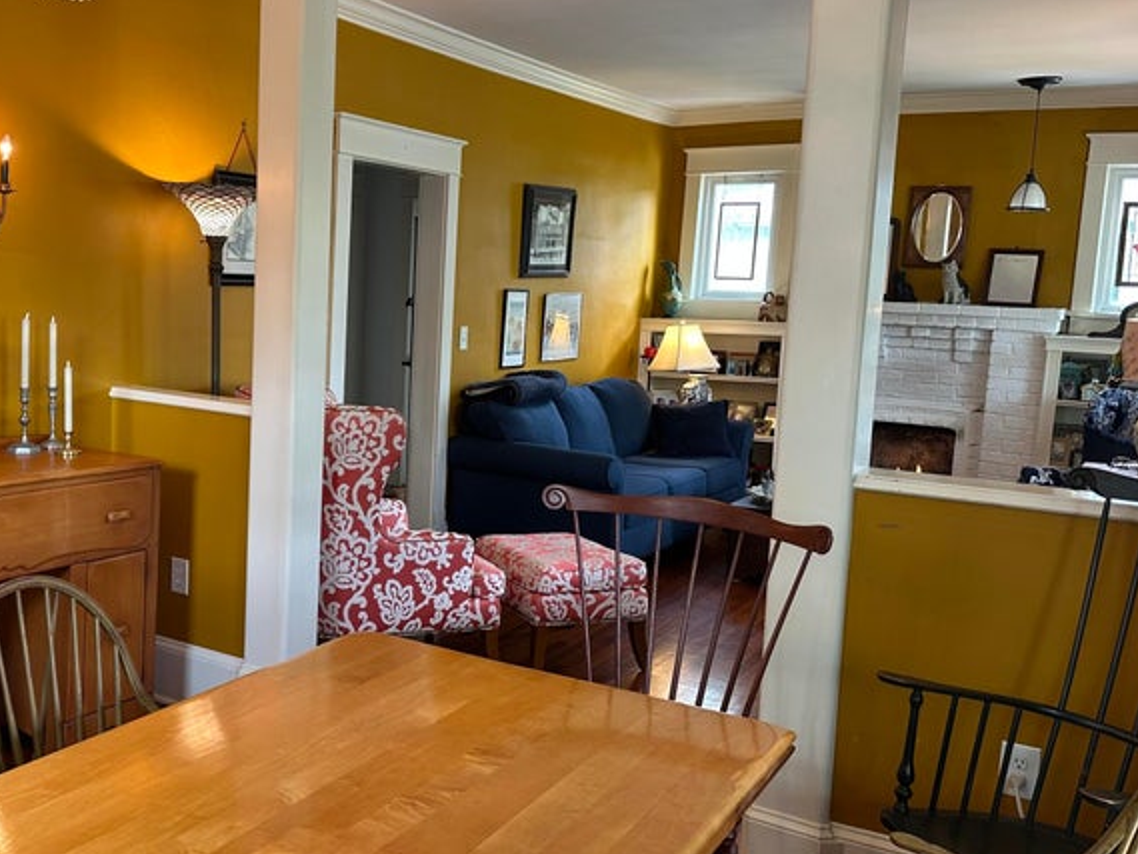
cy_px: 438
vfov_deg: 39.7
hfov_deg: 50.5
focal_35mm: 36
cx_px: 391
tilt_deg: -7.2
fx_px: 1184
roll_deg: -2.0
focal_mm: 6.86
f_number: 1.78
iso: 125
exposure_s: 1/60
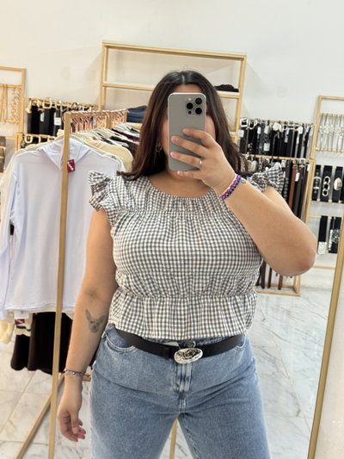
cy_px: 230
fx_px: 636
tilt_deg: -9.6
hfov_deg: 30.3
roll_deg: -4.2
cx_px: 172
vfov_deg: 39.6
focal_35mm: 48
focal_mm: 6.76
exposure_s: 1/50
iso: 200
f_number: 1.78
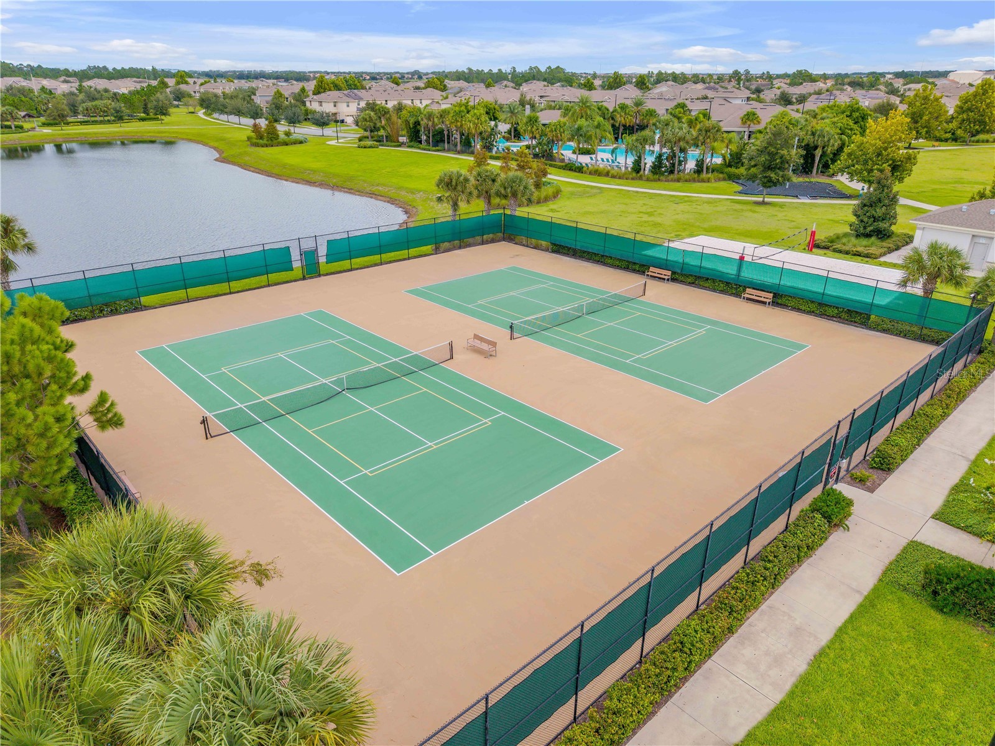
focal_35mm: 24
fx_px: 690
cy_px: 373
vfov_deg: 56.8
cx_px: 498
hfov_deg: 71.6
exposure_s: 1/320
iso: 100
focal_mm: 8.67
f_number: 1.8
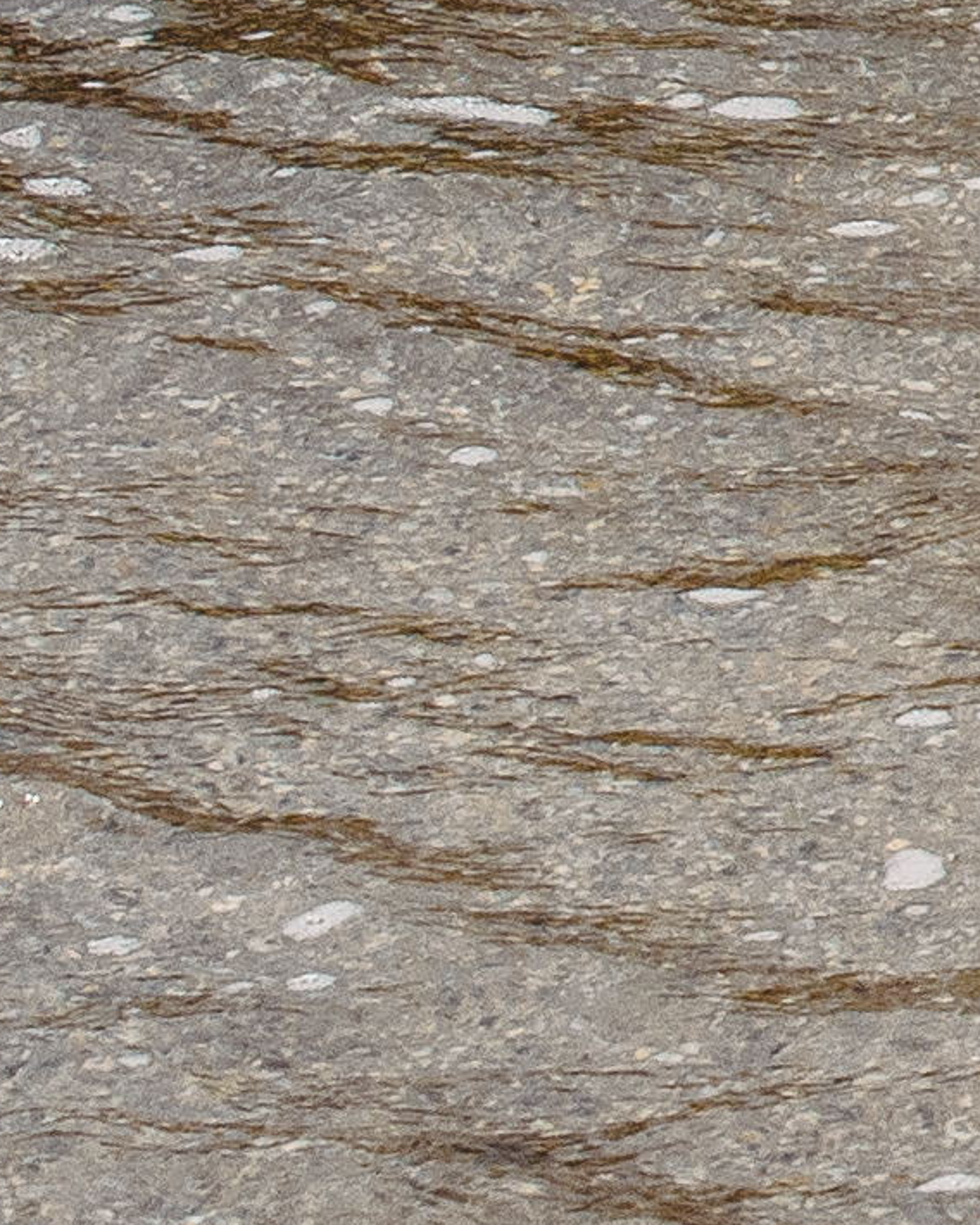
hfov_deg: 2.0
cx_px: 5109
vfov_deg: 2.5
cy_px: -1515
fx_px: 27699
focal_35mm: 764
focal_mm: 70
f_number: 9
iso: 400
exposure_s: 1/1000
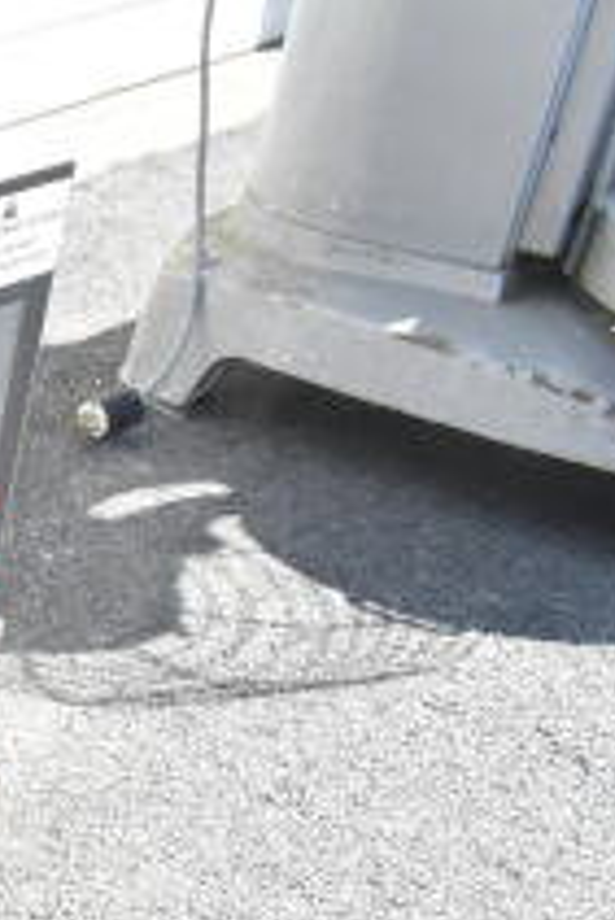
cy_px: 778
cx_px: -676
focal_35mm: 78
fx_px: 1995
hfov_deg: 14.2
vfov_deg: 25.4
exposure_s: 1/500
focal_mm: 18
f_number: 11
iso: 1600
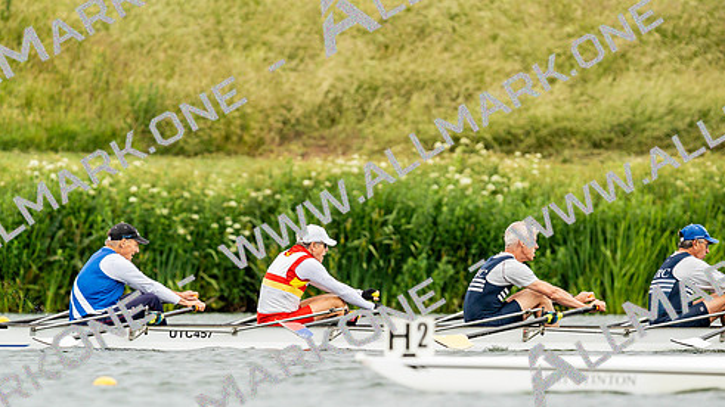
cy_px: 274
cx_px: 402
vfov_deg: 2.1
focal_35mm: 587
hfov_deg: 3.7
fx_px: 11283
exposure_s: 1/2000
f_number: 6.3
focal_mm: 474
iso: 1250
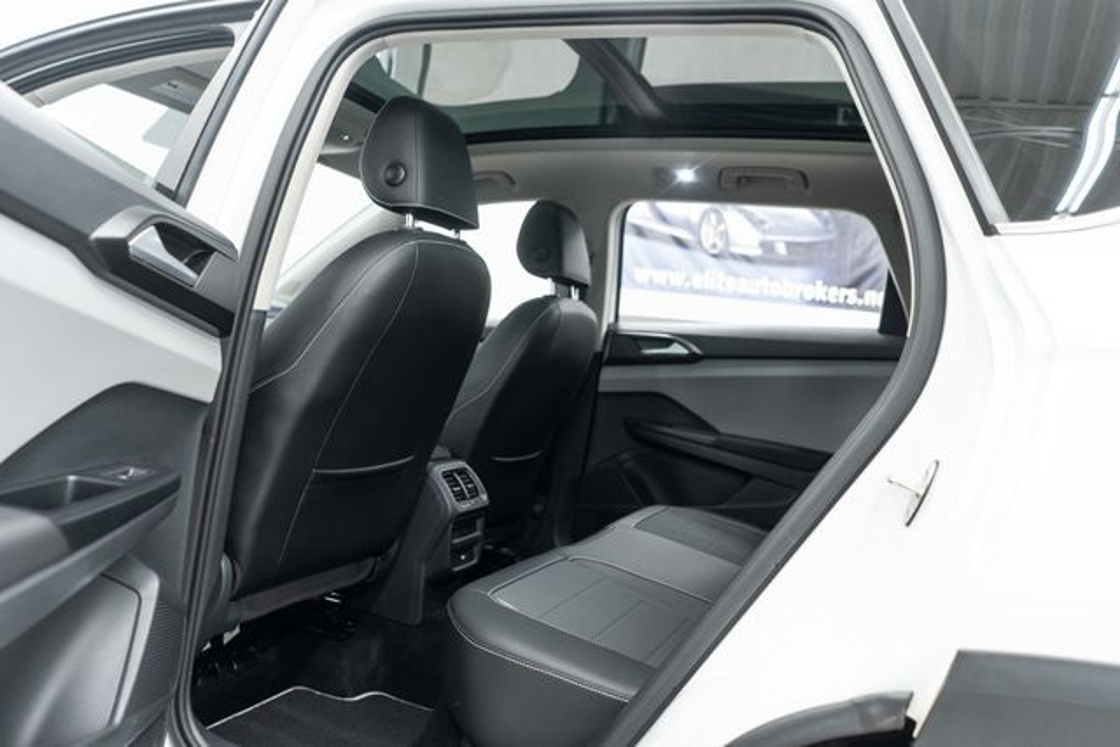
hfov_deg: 65.5
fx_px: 871
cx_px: 560
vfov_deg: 46.4
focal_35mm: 28
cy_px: 374
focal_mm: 28
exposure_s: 1/40
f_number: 3.5
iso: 1000
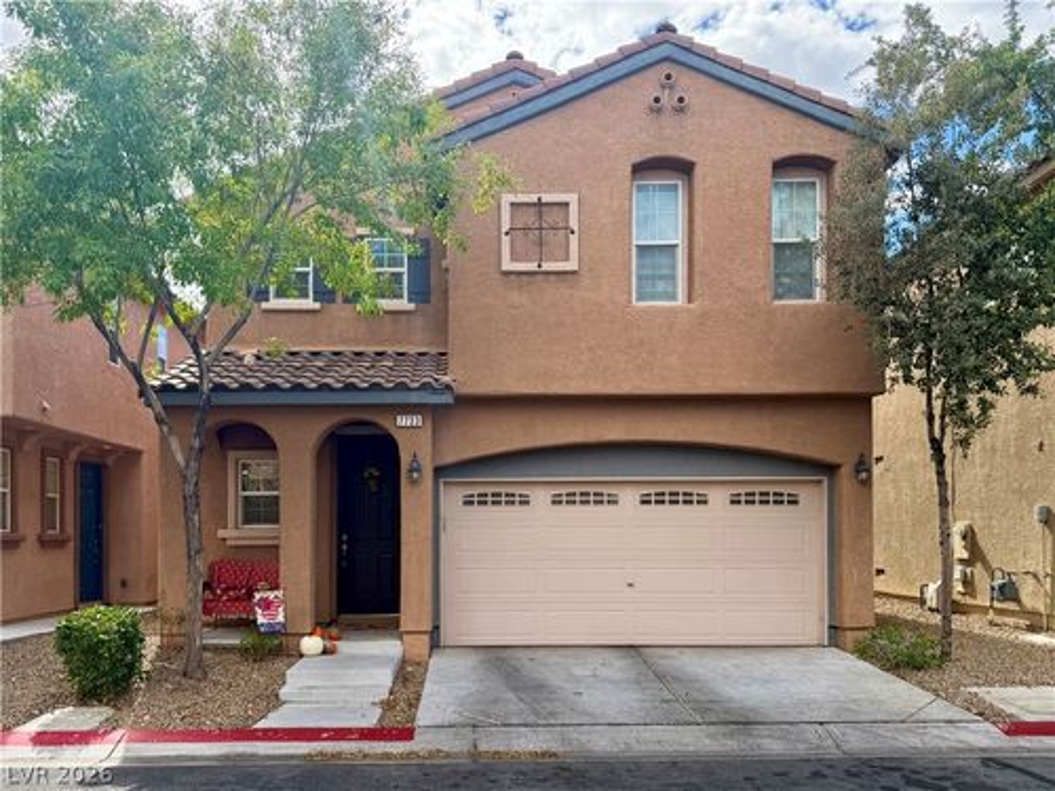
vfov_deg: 56.8
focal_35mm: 24
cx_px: 528
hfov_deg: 71.6
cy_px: 396
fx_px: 731
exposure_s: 1/2370
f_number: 1.78
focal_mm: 6.76
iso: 100
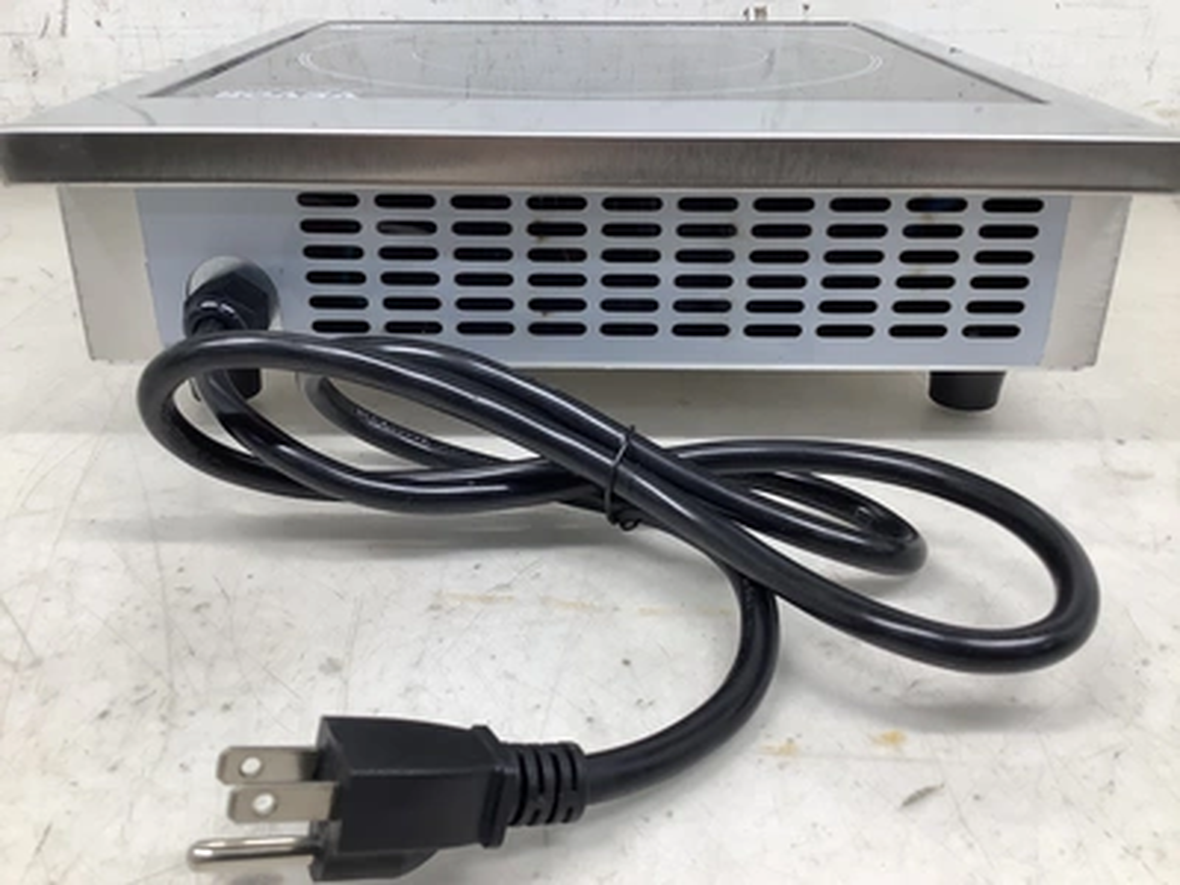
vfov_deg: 45.4
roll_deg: -0.4
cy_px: 442
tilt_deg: -25.2
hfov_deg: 58.4
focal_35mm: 31
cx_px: 590
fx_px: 1057
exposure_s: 1/60
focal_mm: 3.3
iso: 64
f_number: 2.4
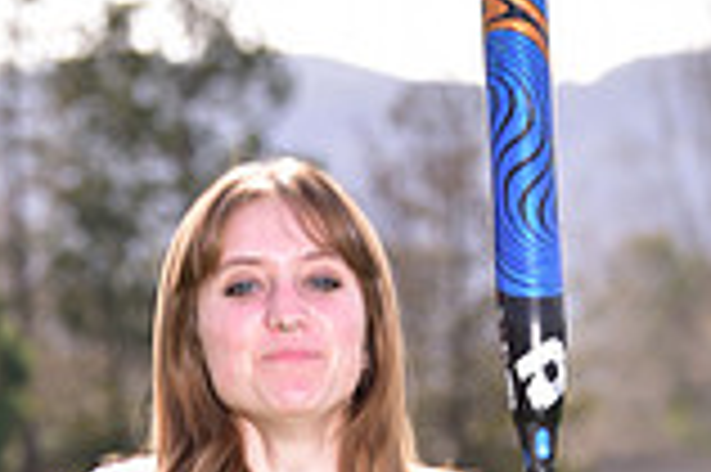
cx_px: 412
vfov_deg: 3.5
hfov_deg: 5.4
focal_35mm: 385
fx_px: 7596
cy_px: 1007
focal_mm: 105
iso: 100
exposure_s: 1/250
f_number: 5
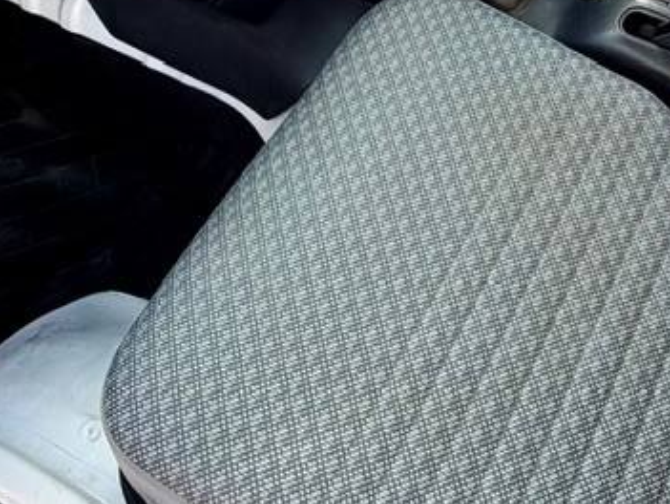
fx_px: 988
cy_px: 2
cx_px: 422
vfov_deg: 27.0
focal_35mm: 51
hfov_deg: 37.2
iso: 40
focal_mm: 2.22
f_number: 2.2
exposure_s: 1/187
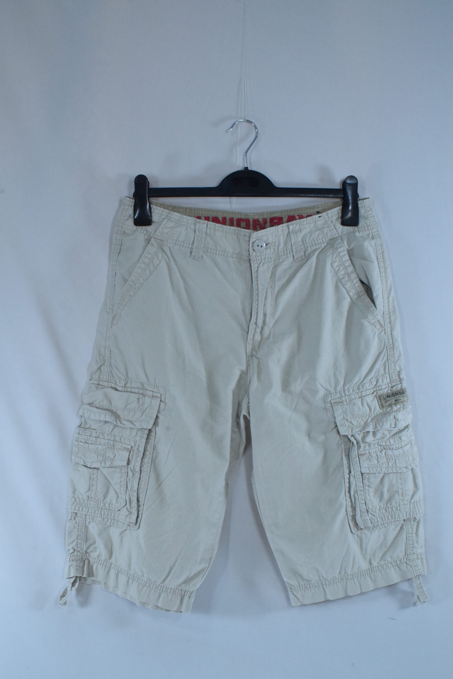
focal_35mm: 39
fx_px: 736
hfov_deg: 34.2
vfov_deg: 49.5
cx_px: 226
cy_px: 340
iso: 3200
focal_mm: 26
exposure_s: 1/160
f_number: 20
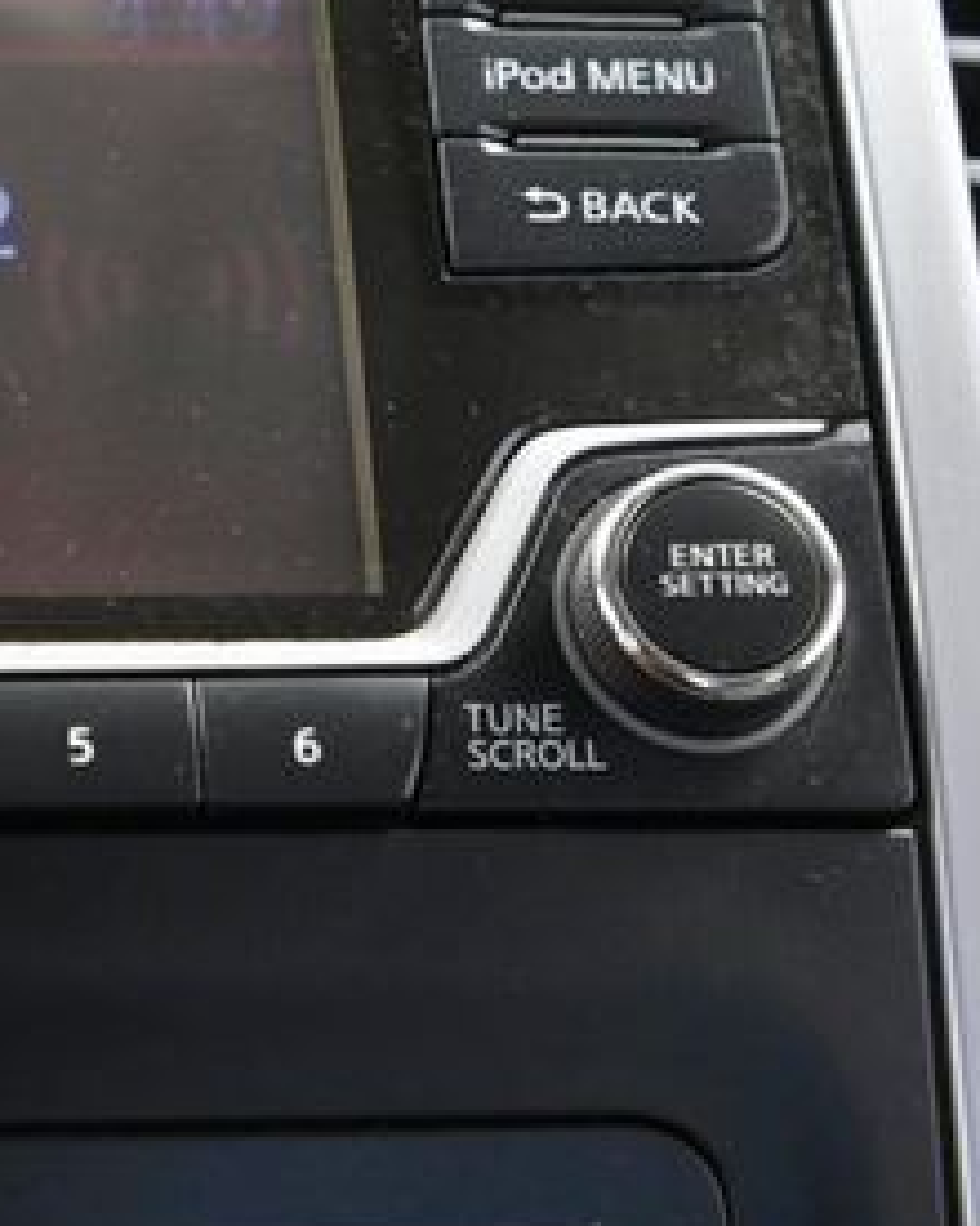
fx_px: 5148
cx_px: -361
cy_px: 310
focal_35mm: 142
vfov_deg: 13.5
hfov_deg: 10.6
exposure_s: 1/125
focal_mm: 65
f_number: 4.5
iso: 2500
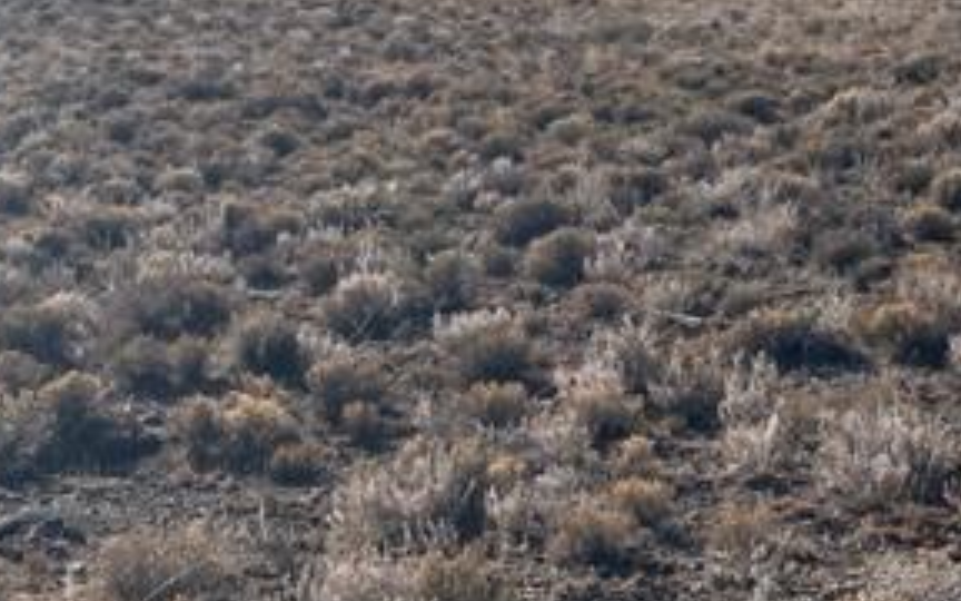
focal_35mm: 113
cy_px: -10
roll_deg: +2.3
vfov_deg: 11.5
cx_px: 594
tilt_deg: +0.4
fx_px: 2960
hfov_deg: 18.4
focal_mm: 6.86
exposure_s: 1/8929
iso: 64
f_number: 1.78
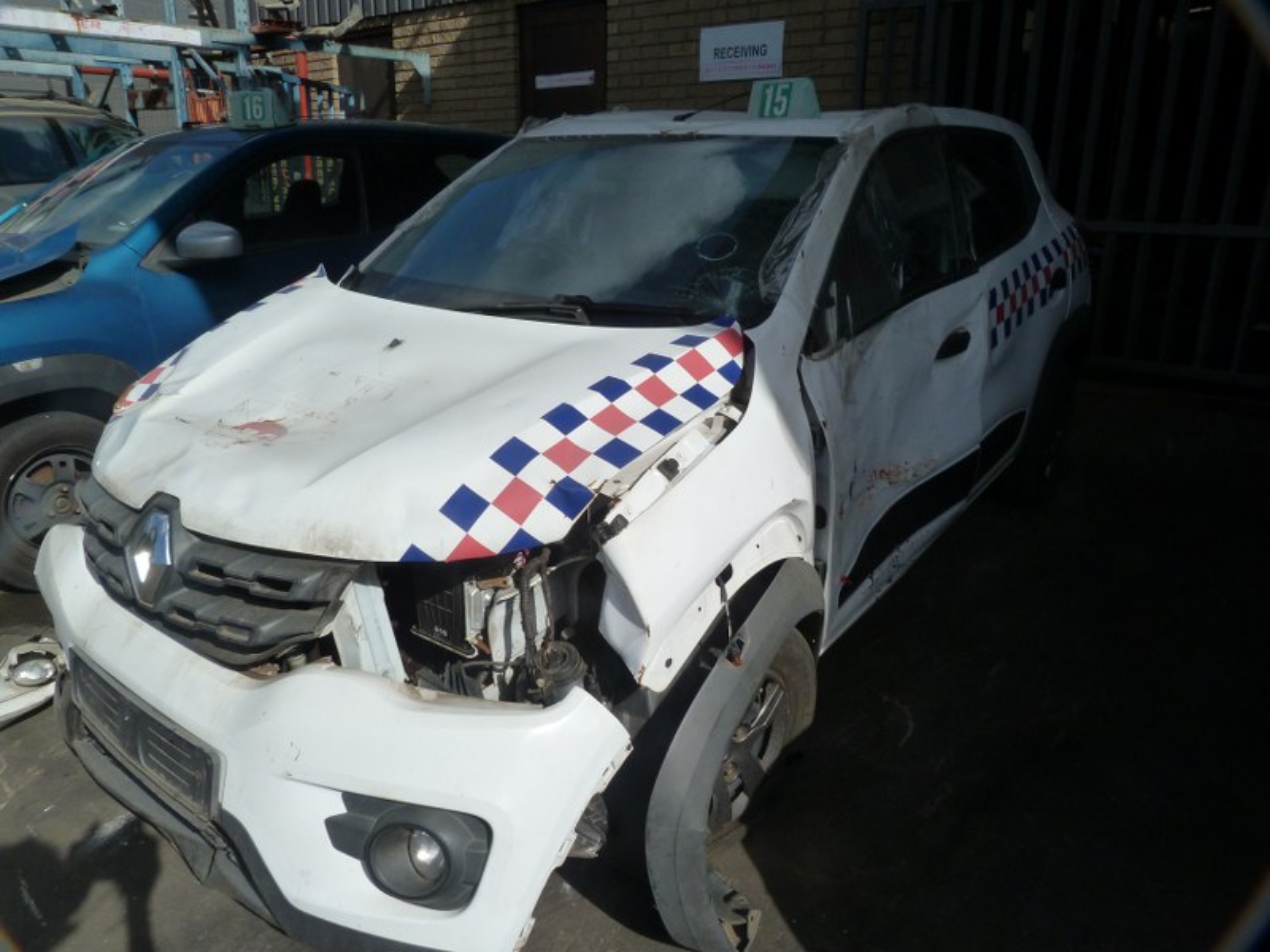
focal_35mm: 25
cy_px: 476
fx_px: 917
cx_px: 635
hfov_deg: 69.4
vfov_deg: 54.9
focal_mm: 4.5
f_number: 5.6
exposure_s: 1/500
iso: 125
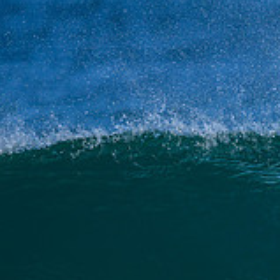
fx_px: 24022
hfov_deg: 0.7
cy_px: 316
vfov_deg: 0.7
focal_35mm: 2625
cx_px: 497
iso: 280
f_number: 6.3
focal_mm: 800
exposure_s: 1/2000
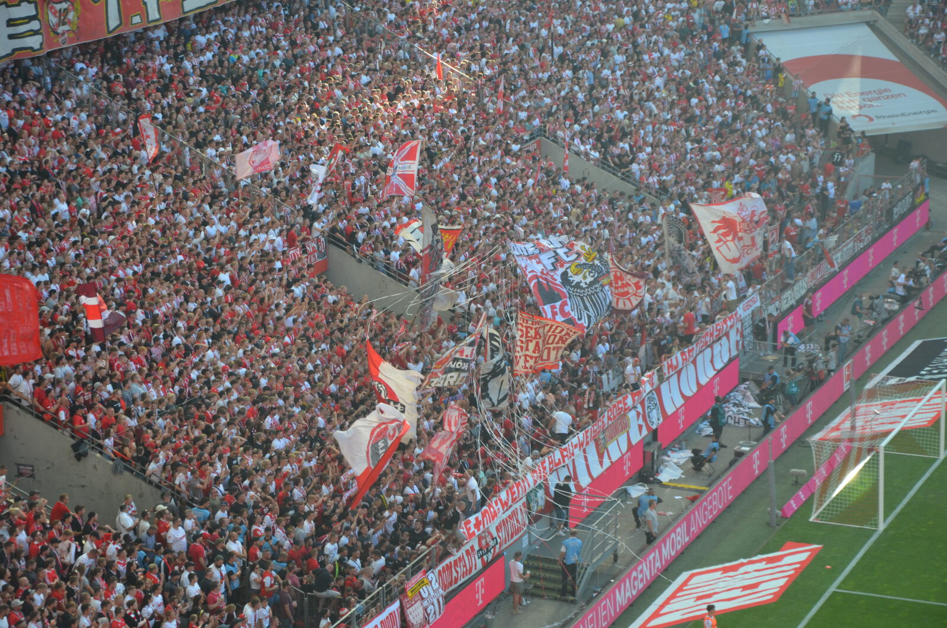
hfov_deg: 19.5
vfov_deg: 13.0
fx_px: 2757
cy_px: 314
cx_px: 474
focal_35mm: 105
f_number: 5.3
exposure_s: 1/320
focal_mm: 70
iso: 400
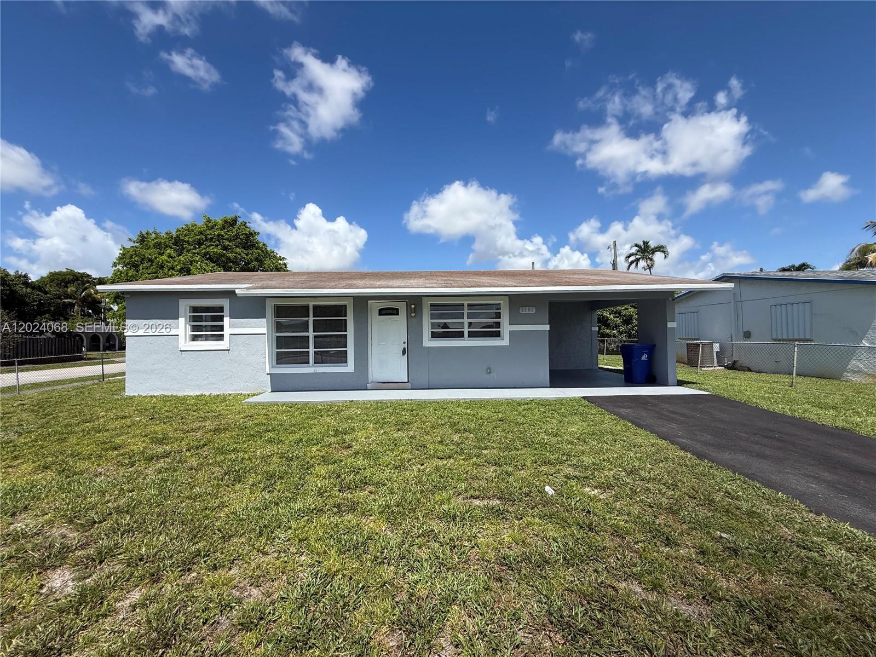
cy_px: 328
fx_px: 354
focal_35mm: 14
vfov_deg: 85.7
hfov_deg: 102.1
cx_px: 438
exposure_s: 1/2717
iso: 50
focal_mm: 2.22
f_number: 2.2
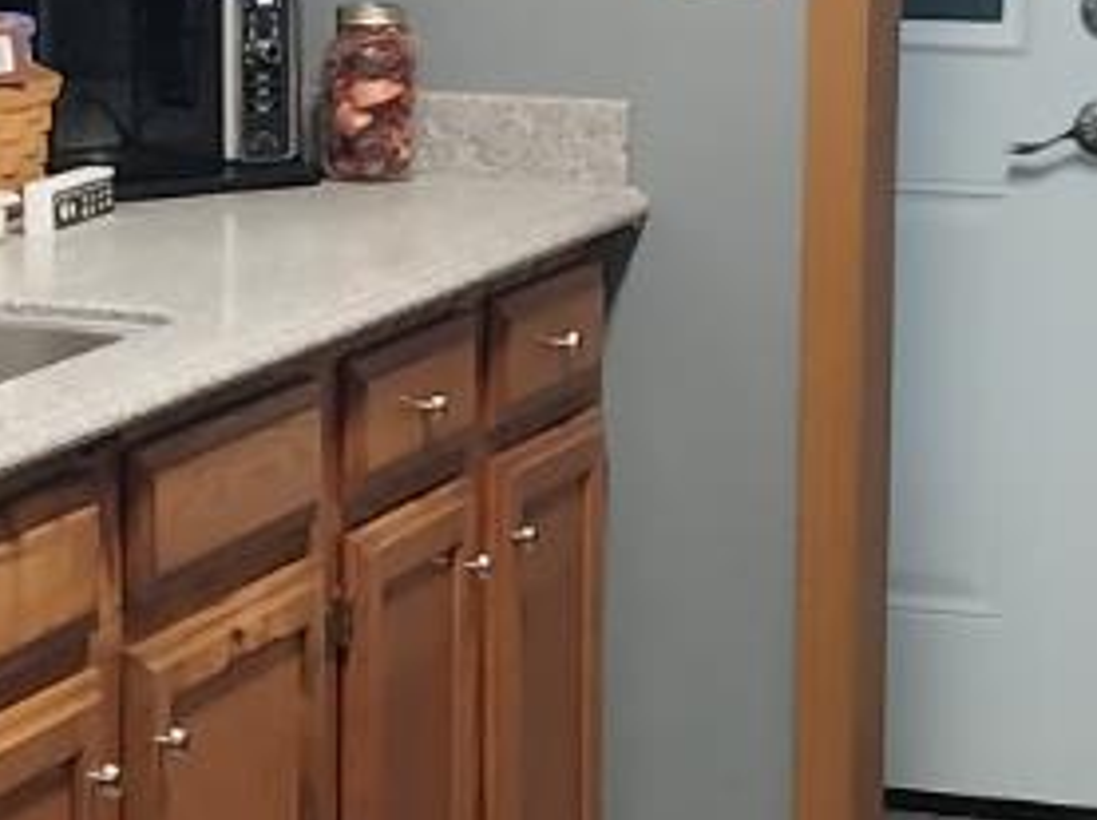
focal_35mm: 141
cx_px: 360
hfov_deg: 14.0
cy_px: 335
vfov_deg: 10.5
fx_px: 4463
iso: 320
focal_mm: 4
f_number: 1.8
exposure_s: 1/60
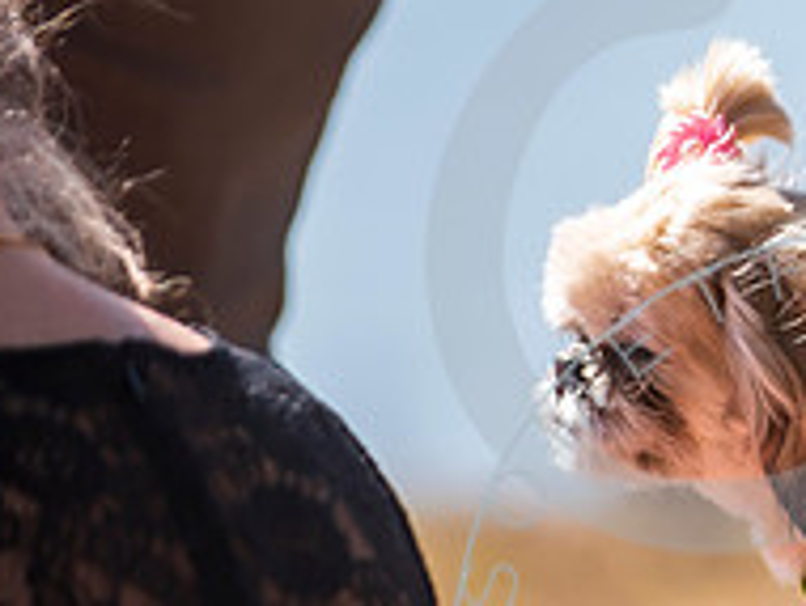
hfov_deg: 4.2
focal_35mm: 469
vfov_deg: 3.2
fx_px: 10934
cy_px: 307
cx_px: 1099
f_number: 2.8
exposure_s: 1/1000
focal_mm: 160
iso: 100
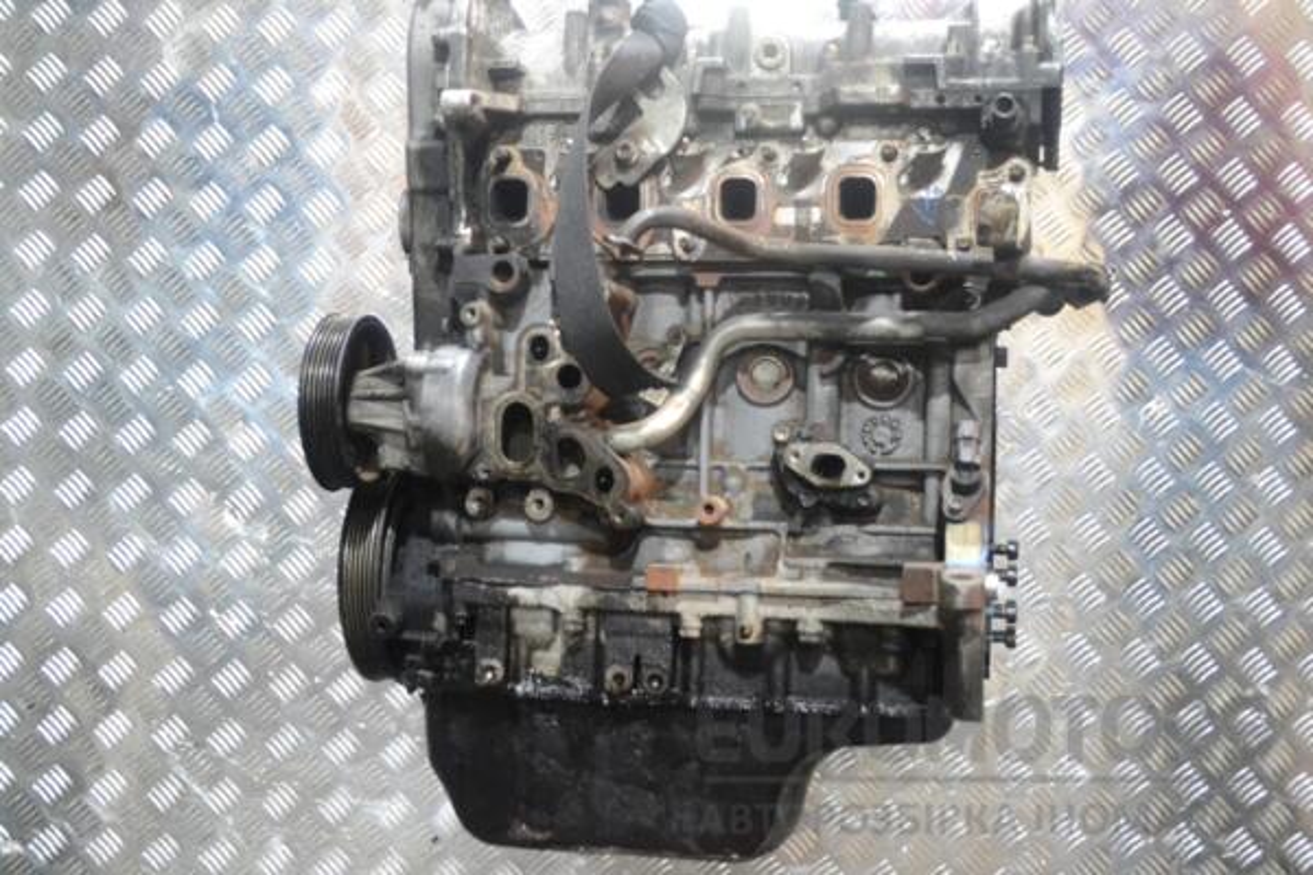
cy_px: 438
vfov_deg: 28.1
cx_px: 656
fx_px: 1751
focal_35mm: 48
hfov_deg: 41.1
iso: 3200
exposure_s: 1/15
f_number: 4.8
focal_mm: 32
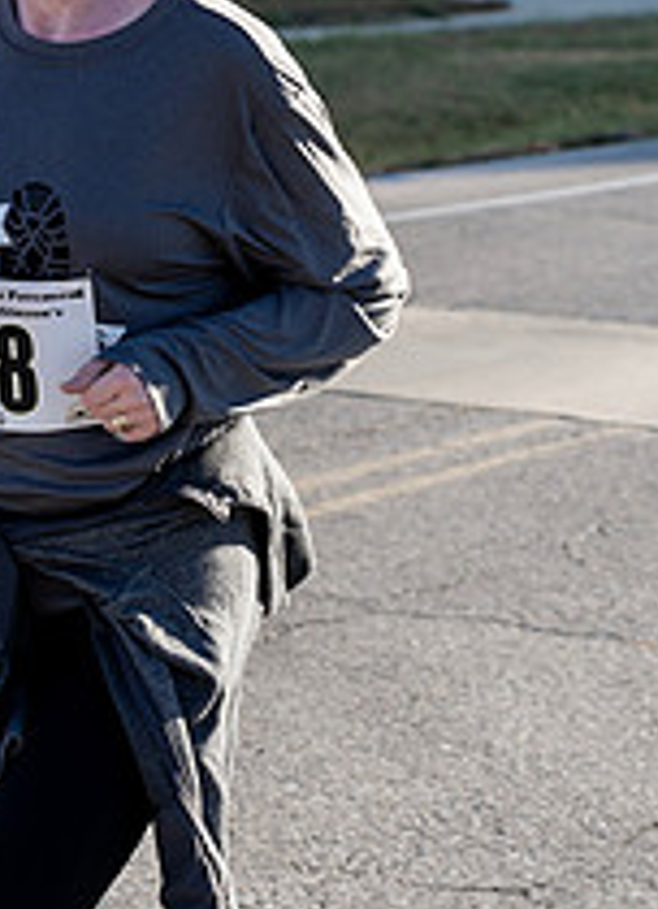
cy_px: -68
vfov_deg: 13.7
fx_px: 3709
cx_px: 285
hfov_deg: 10.1
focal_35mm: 143
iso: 100
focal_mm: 35
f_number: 2.8
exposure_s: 1/400
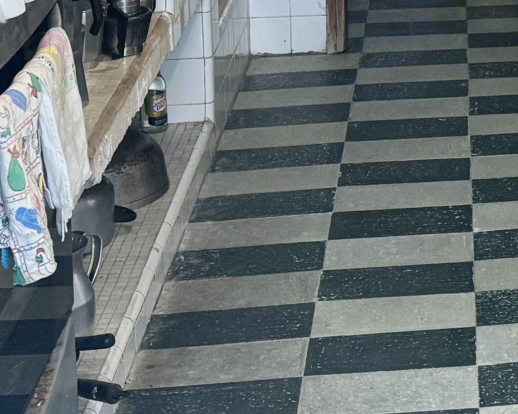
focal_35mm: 113
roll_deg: +0.0
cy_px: -184
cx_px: 684
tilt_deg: -8.6
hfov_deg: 16.1
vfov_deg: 13.0
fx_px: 1732
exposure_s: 1/79
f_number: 1.78
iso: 200
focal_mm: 6.76
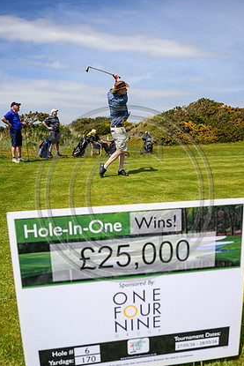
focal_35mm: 26
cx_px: 124
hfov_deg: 49.6
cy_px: 194
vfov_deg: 69.3
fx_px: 264
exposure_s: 1/3200
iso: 250
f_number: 4
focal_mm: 24
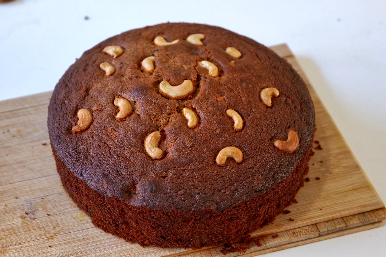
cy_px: 128
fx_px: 911
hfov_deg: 23.9
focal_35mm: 85
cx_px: 193
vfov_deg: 16.1
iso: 2500
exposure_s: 1/60
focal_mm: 85
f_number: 7.1
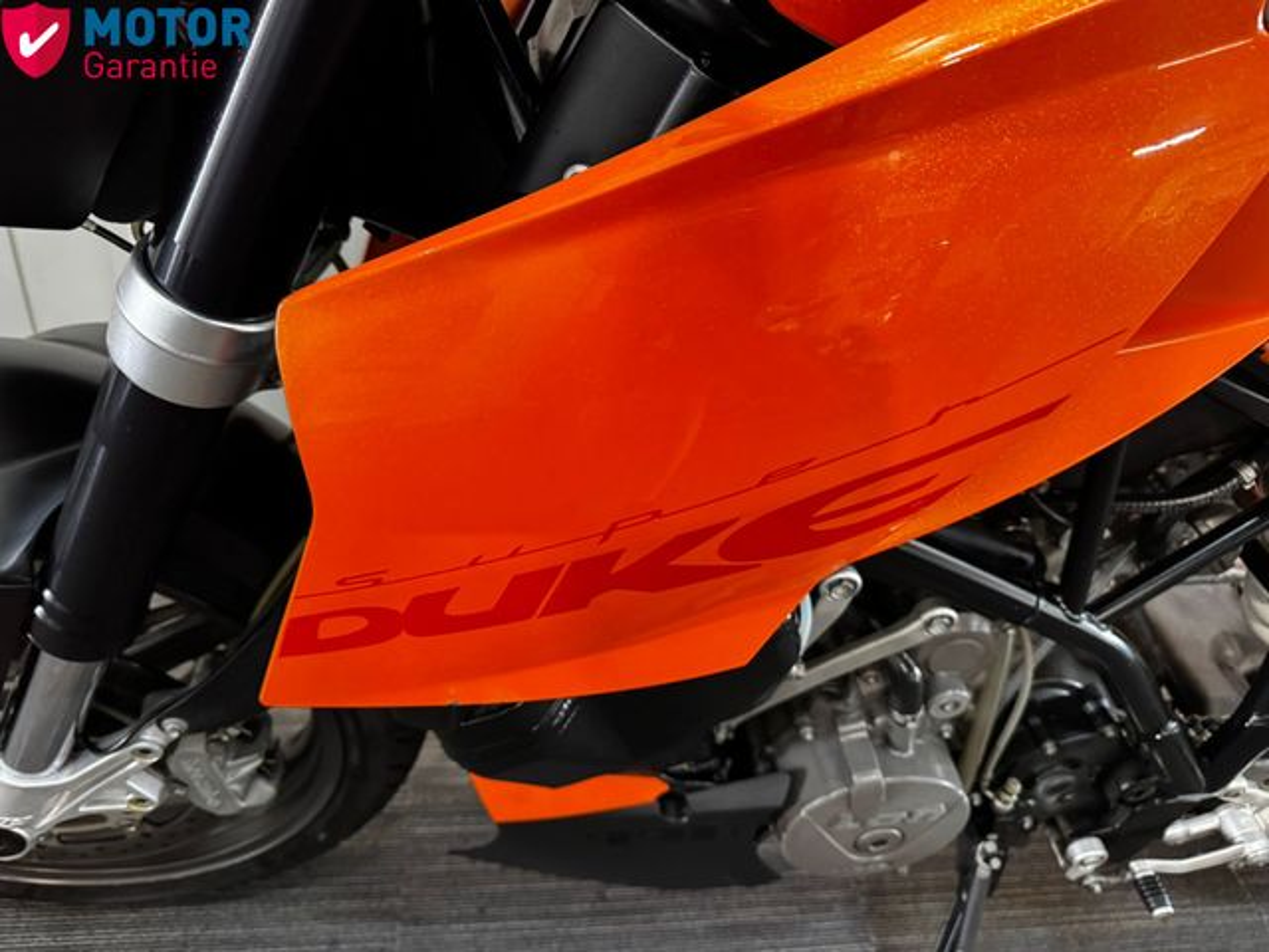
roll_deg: -11.5
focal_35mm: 24
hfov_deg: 71.6
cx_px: 634
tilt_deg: -37.3
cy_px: 476
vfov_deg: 56.8
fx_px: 880
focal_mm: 6.76
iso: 640
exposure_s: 1/50
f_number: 1.78
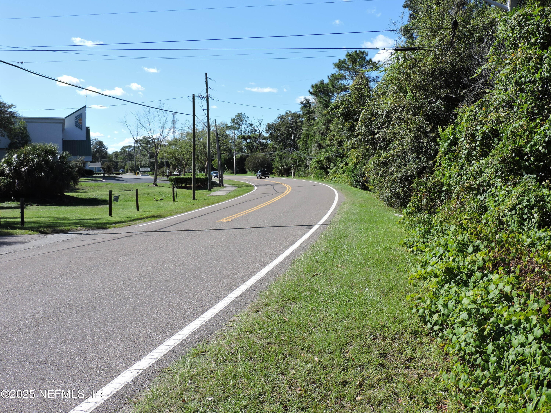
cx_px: 276
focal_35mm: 40
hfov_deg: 46.8
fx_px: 637
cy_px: 206
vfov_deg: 36.0
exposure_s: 1/800
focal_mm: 7.1
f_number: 3.3
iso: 100
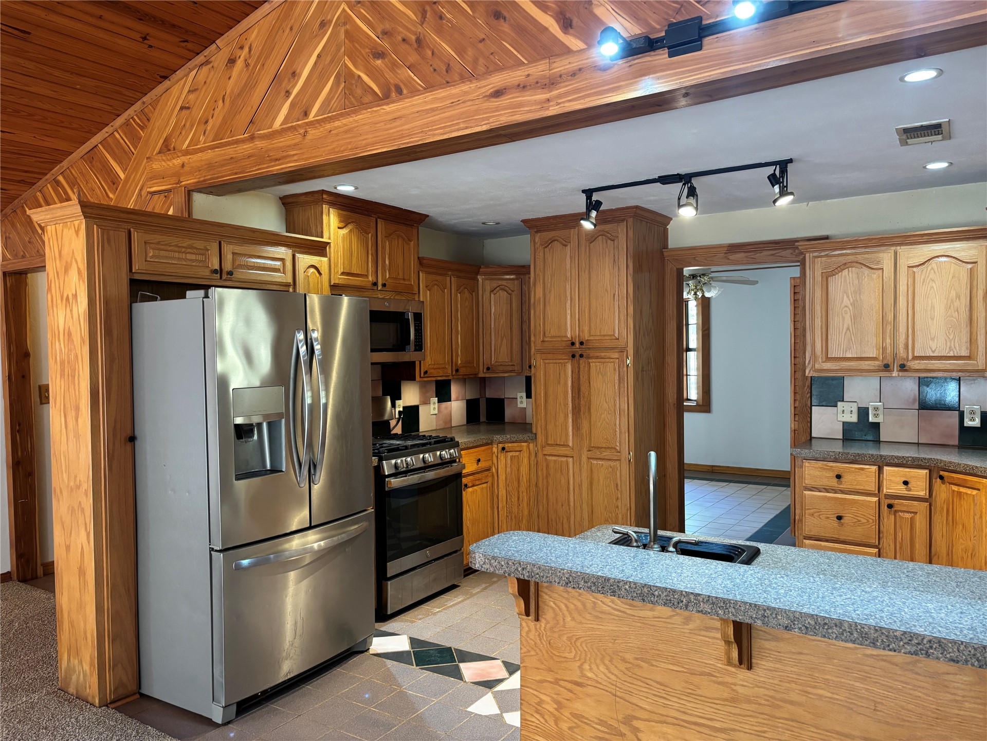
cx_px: 494
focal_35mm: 26
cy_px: 370
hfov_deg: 67.3
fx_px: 741
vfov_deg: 53.1
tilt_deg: -1.5
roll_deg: +1.6
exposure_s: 1/60
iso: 250
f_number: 1.6
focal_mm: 5.96
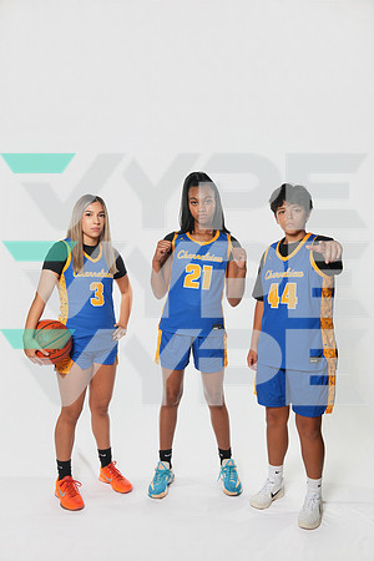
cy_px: 280
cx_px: 187
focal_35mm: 32
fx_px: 497
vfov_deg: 58.9
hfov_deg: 41.2
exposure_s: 1/125
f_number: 7.1
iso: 500
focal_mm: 31.9
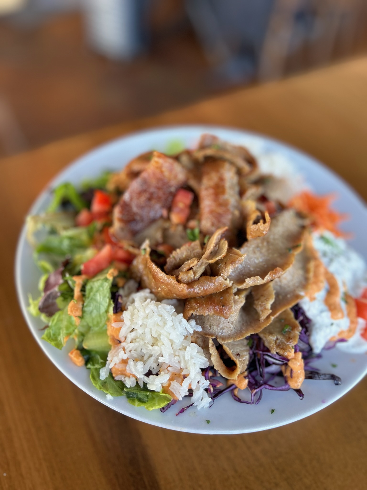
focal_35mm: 26
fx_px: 368
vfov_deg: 67.3
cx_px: 184
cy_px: 245
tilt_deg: -48.8
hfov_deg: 53.1
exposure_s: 1/120
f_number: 1.5
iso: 64
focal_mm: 5.7
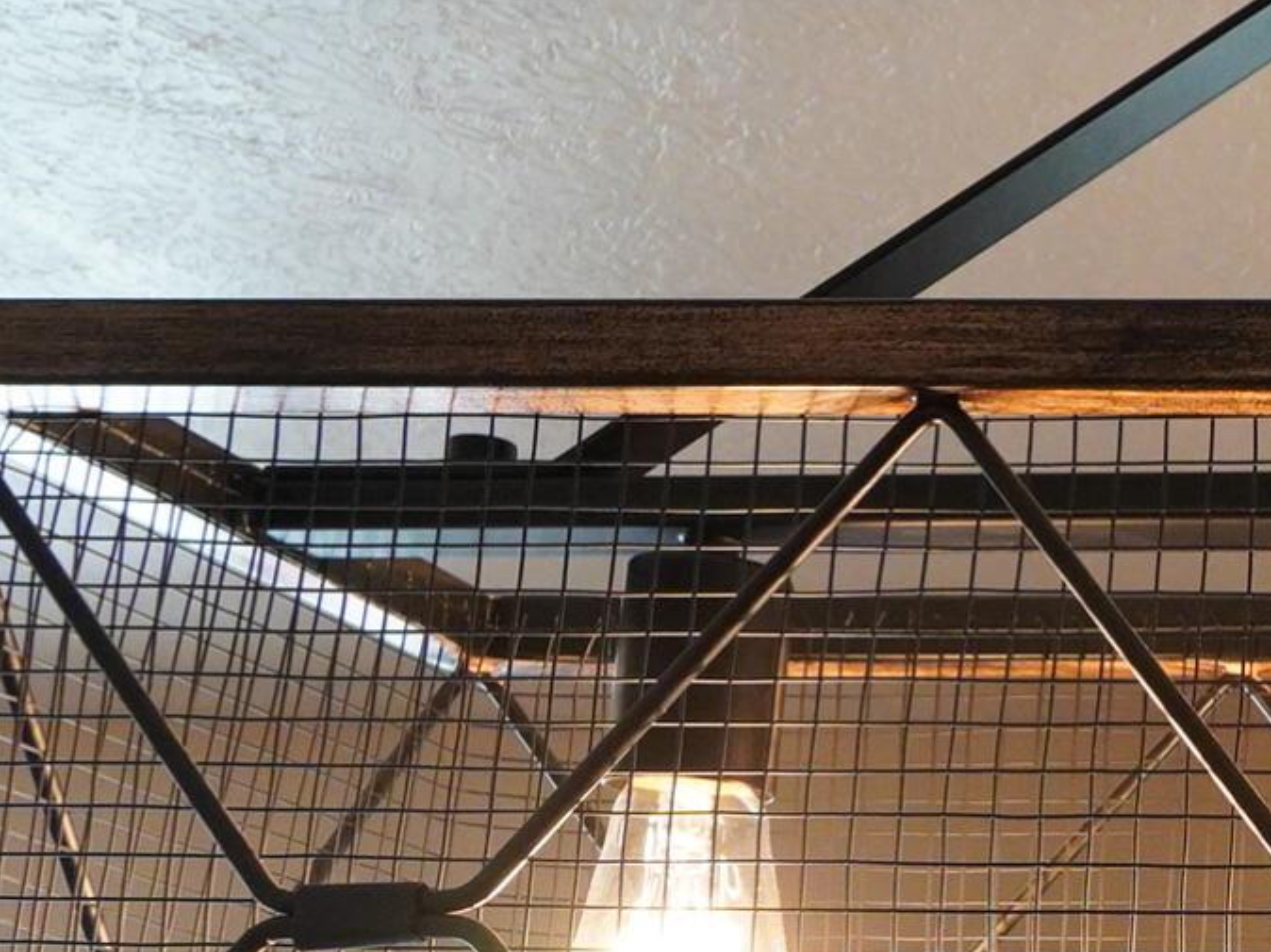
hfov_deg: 21.0
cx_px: 1969
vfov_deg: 18.7
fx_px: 2826
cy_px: 907
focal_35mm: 77
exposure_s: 1/60
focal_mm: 12
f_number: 5.6
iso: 1600
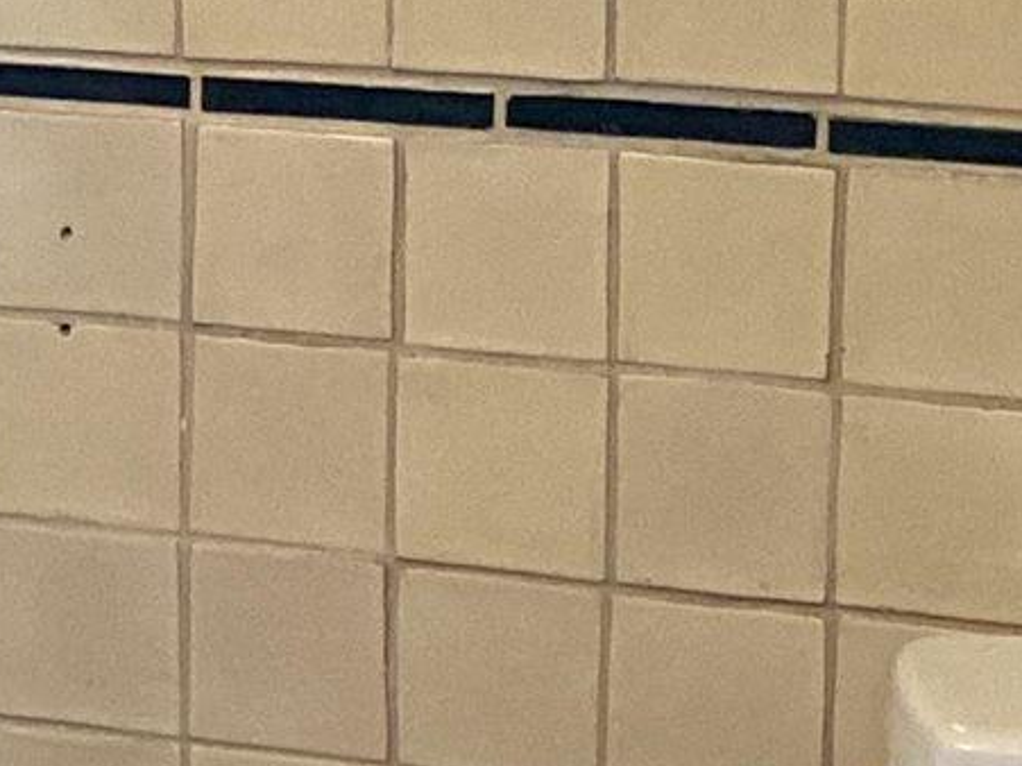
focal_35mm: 177
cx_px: -603
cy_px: 131
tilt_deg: -9.0
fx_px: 5224
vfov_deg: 8.4
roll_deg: +0.0
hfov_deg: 10.7
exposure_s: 1/60
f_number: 1.8
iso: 500
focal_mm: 4.25
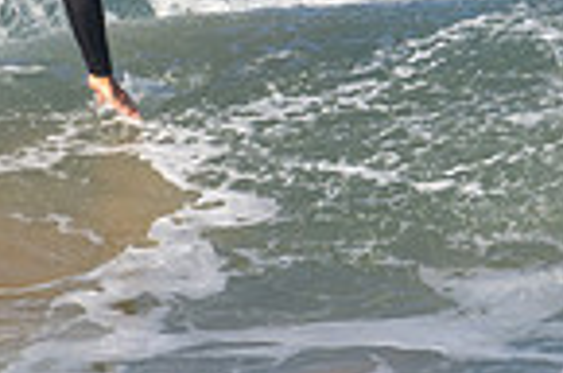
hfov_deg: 0.7
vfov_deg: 0.5
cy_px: -91
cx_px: 276
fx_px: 46939
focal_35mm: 3008
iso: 220
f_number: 5.6
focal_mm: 500
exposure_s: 1/1250
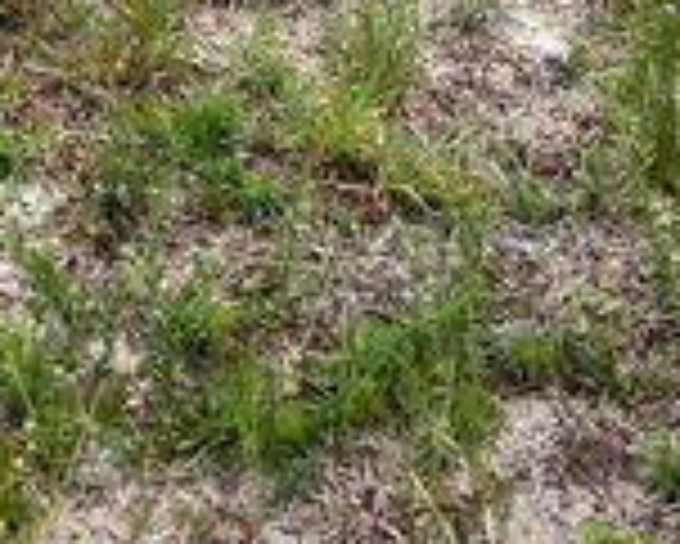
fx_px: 2255
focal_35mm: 112
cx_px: 486
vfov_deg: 11.3
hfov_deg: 17.1
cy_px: -785
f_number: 1.6
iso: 32
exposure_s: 1/1916
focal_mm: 4.2
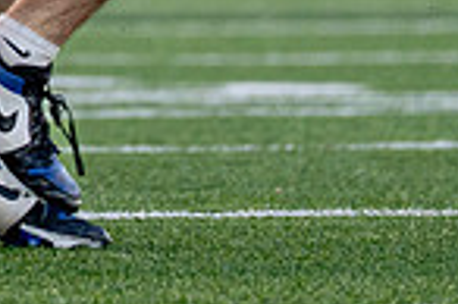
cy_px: -601
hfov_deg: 1.4
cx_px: -351
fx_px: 18973
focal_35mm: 1493
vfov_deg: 0.9
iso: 500
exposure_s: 1/1250
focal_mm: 200
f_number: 2.8
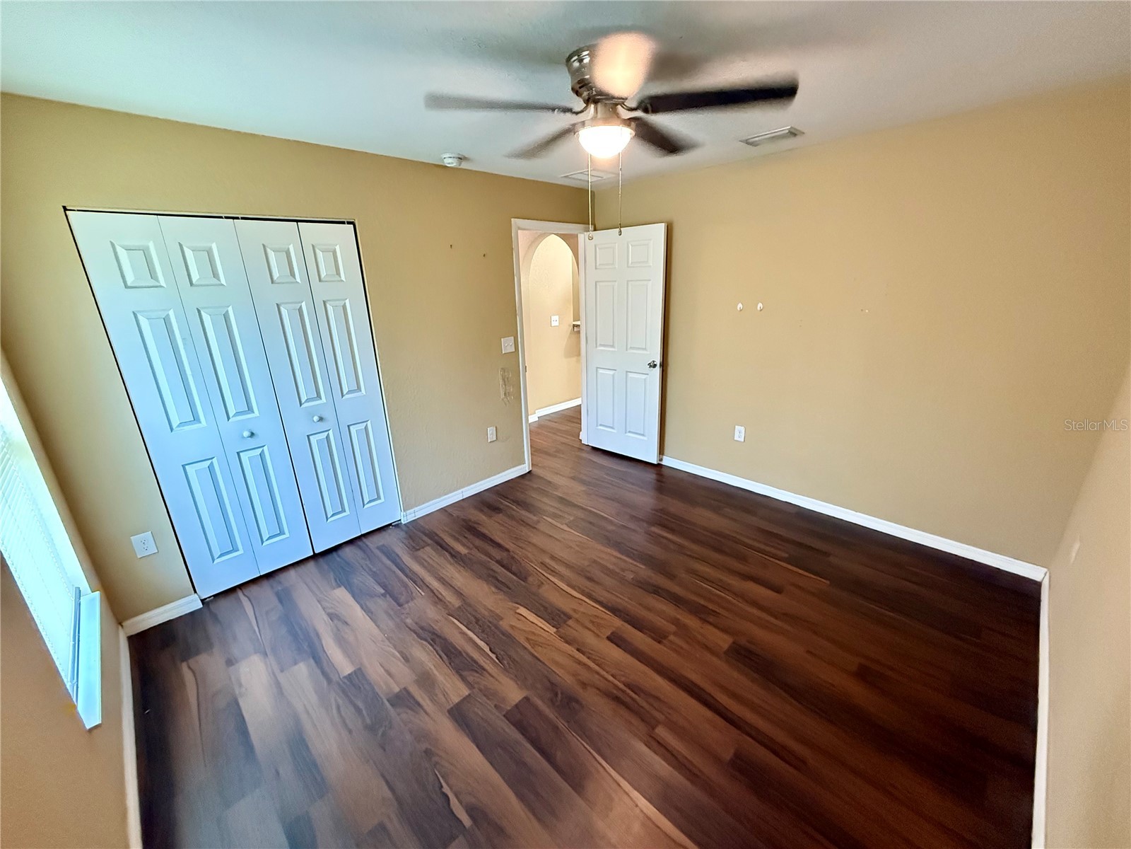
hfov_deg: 102.1
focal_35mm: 14
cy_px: 424
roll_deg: +2.1
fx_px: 457
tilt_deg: -18.4
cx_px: 566
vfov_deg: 85.7
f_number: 2.2
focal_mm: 2.22
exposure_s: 1/60
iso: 1250
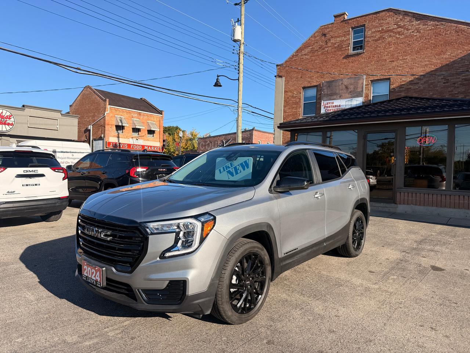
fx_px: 326
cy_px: 176
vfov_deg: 56.8
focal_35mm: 24
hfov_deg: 71.6
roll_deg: -1.2
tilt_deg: -1.5
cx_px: 235
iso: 80
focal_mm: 6.76
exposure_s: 1/3145
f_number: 1.78
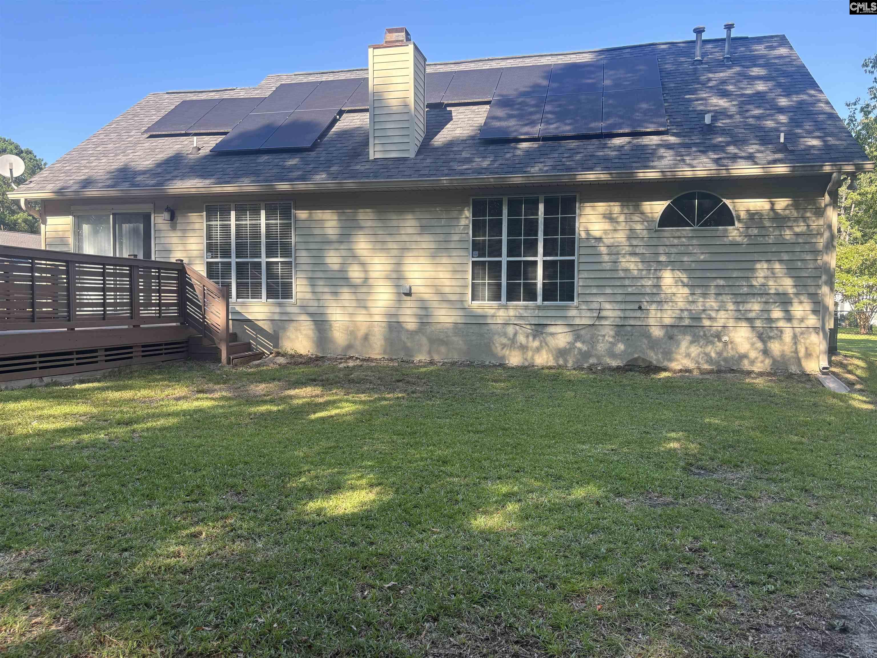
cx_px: 438
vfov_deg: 53.1
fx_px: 659
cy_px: 329
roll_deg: +0.3
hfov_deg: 67.3
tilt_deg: -2.7
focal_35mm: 26
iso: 50
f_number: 1.6
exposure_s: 1/448
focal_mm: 5.96
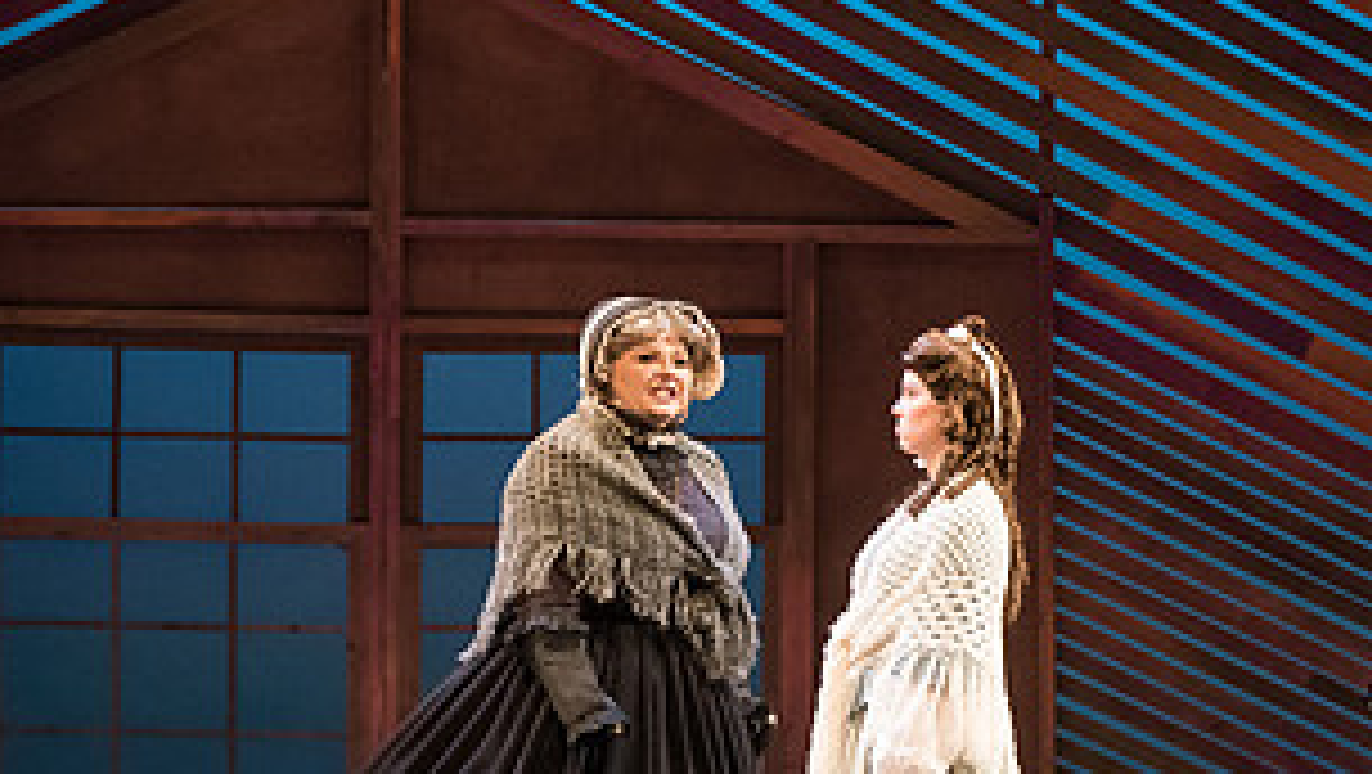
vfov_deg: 5.5
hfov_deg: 9.6
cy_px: 574
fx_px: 8118
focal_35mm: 223
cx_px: 1287
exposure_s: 1/320
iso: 5000
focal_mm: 112
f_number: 4
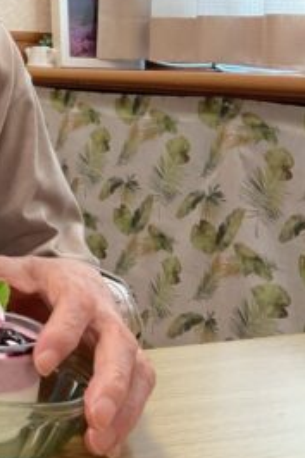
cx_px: -209
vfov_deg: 29.0
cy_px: 86
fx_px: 865
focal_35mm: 68
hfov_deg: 17.1
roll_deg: -0.4
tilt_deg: -2.5
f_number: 1.8
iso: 125
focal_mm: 3
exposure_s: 1/60
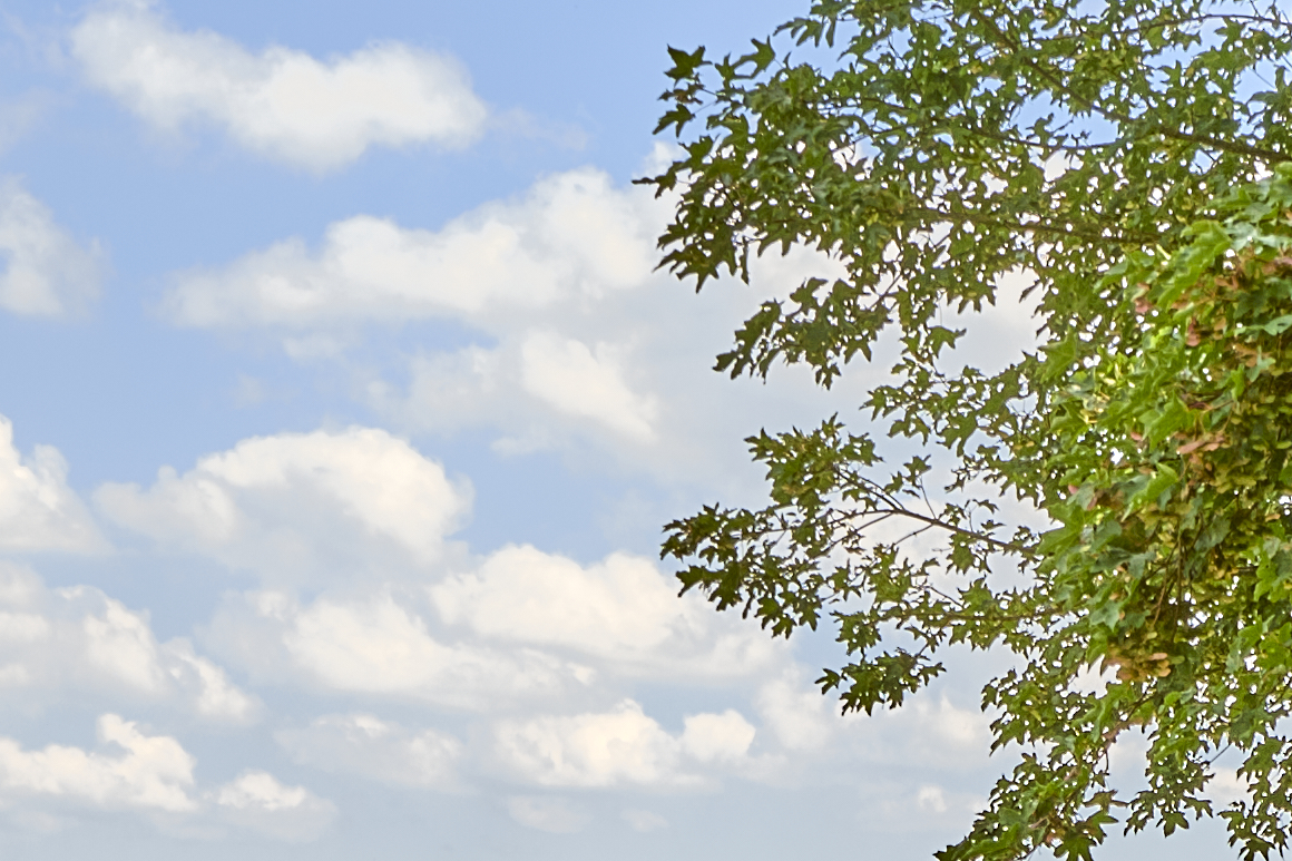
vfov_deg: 11.0
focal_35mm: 121
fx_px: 4342
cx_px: 932
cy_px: 1156
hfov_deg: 16.9
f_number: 11
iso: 64
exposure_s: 1/40
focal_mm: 17
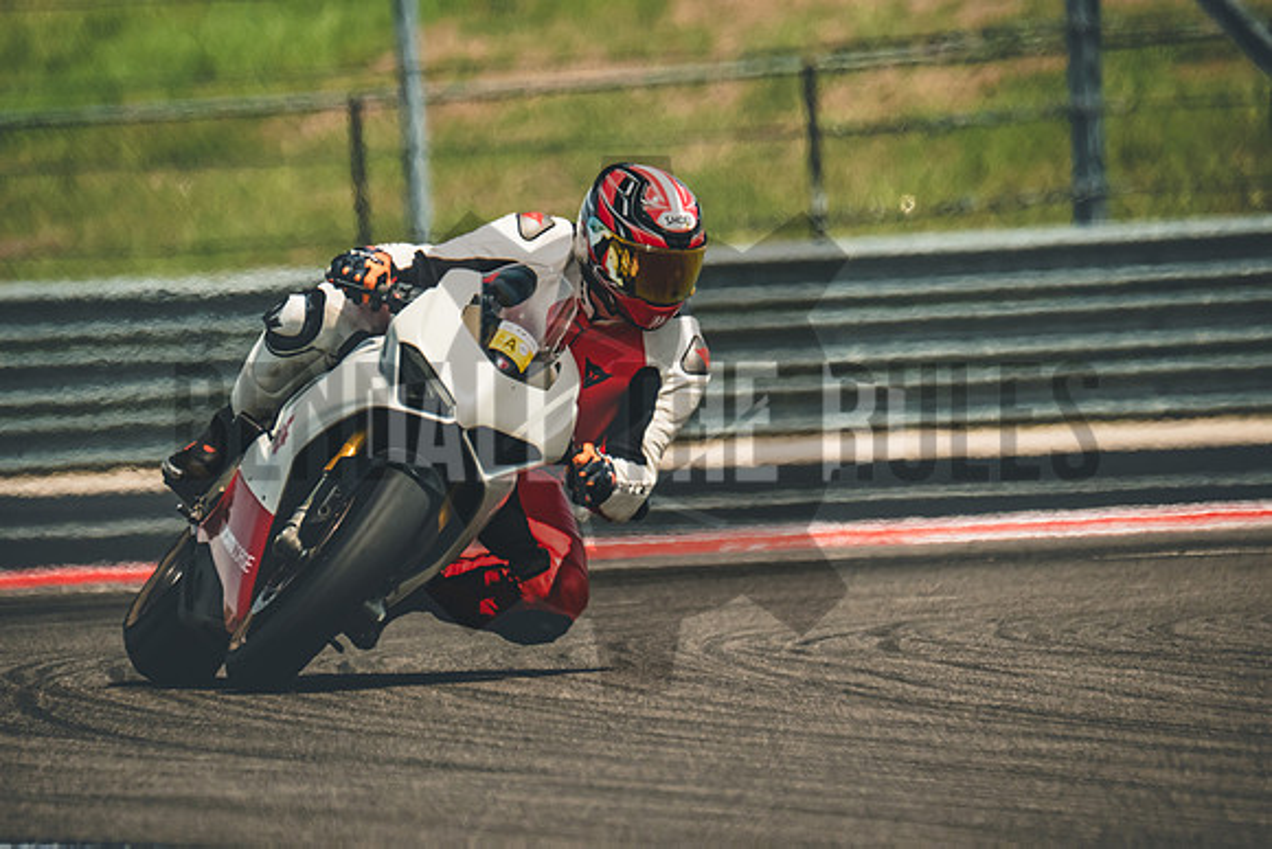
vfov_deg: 2.3
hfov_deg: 3.4
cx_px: 636
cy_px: 424
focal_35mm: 600
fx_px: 21204
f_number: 5.6
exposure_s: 1/1000
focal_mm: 400
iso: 400
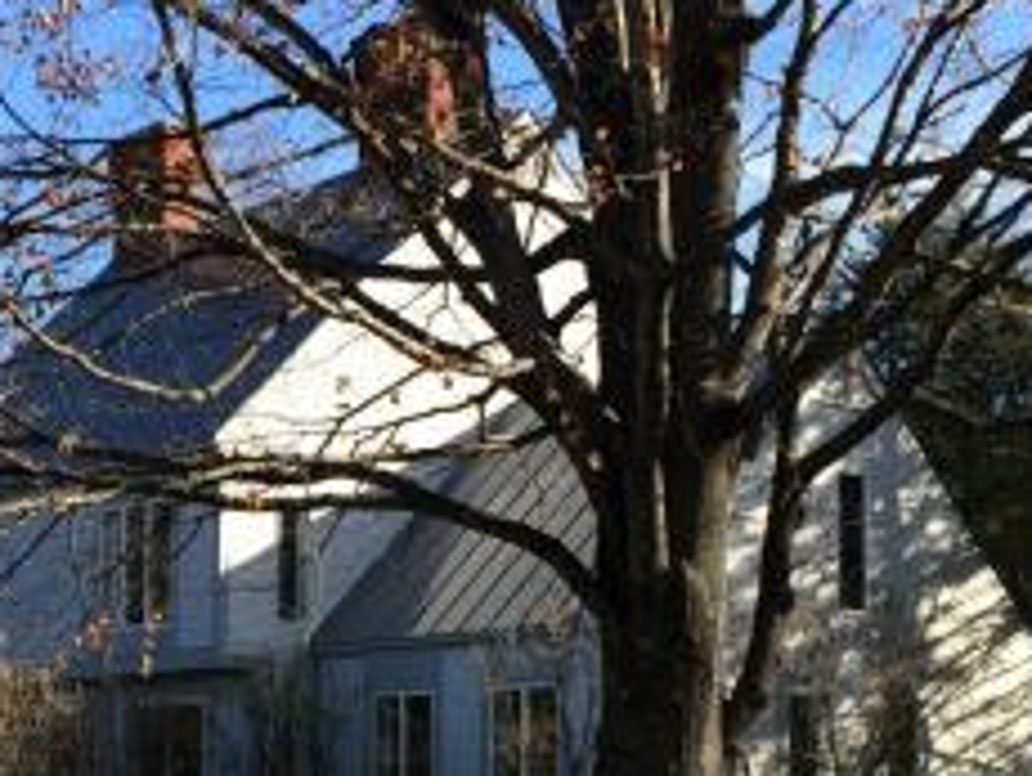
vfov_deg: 19.9
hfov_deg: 25.9
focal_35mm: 73
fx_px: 2179
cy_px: 644
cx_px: 135
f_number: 2.2
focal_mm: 4.15
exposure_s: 1/933
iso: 32
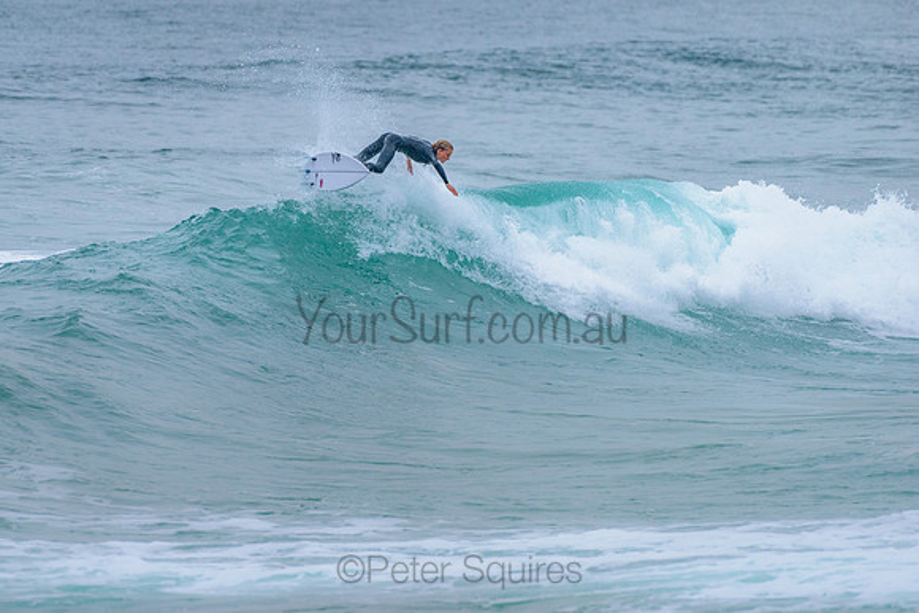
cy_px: 238
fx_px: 15625
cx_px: 357
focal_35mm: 612
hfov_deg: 3.4
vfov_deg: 2.2
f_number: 5.6
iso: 1100
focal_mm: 500
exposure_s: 1/2000
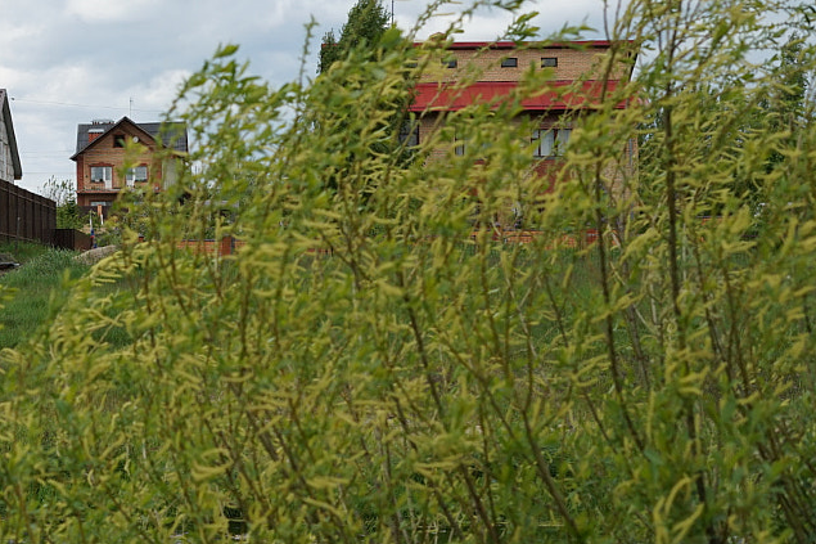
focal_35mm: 126
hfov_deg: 15.7
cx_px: -137
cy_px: 150
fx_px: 2855
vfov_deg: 10.9
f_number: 6.3
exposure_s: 1/1600
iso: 400
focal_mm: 50
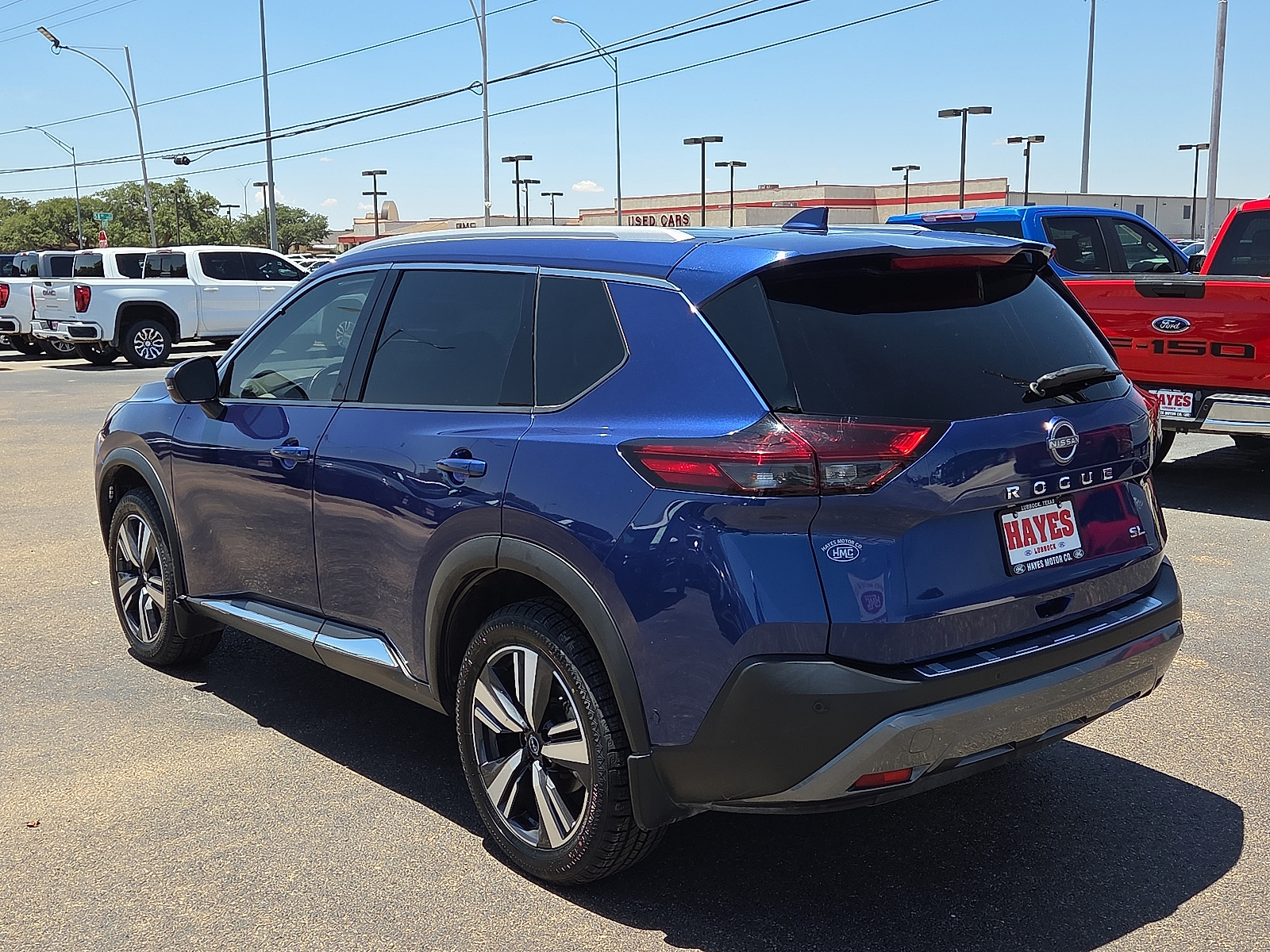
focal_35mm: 37
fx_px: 1357
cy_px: 476
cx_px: 635
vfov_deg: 38.7
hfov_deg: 50.1
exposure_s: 1/3333
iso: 76
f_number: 1.8
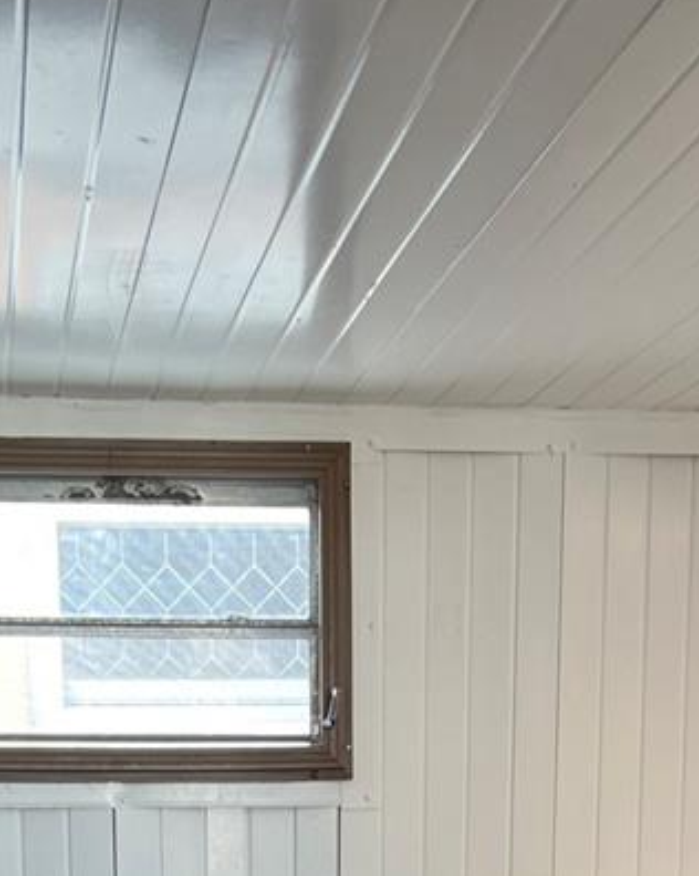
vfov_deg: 22.2
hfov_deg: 19.9
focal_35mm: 77
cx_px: 270
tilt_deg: -10.4
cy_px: 1135
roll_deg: -1.2
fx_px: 1994
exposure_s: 1/120
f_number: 1.5
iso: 64
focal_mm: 5.7
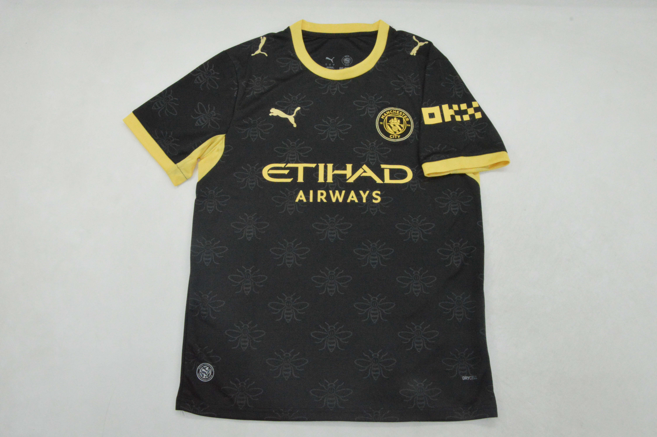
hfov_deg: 57.3
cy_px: 218
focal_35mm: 33
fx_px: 602
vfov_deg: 39.9
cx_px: 328
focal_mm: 22
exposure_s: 1/200
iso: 6400
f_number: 22
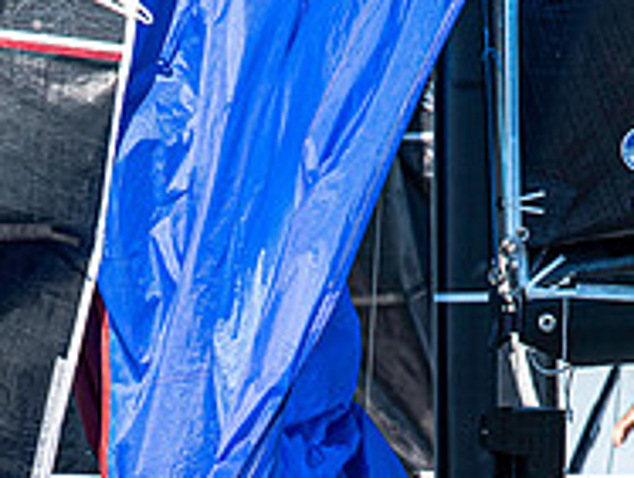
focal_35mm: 1339
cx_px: 170
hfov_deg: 1.5
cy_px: 605
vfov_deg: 1.1
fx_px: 24571
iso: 320
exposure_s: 1/1600
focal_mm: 300
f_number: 5
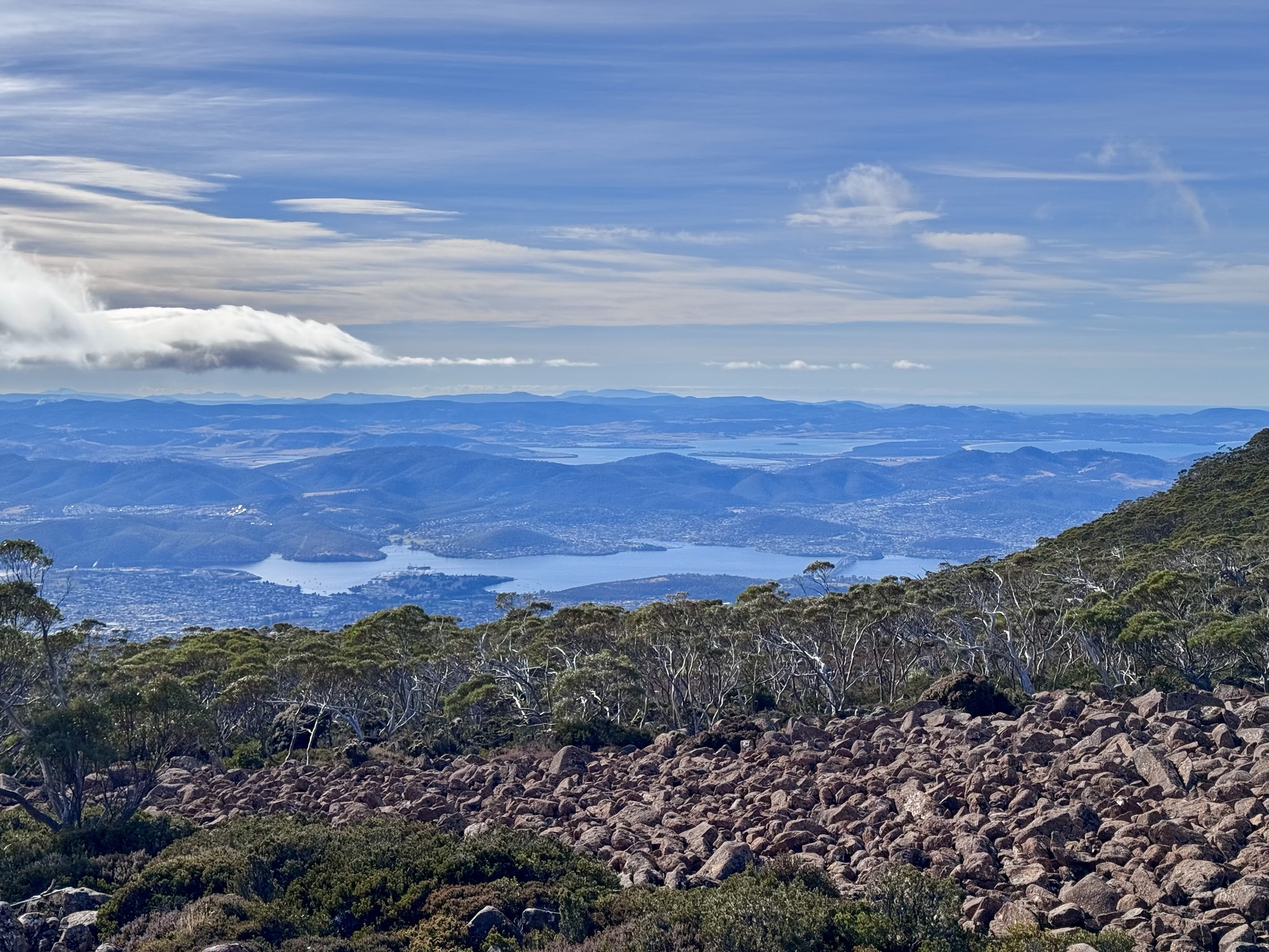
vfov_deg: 30.3
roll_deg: +0.1
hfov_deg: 39.7
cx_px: 634
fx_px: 1760
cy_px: 476
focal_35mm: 48
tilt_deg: -3.0
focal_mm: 6.76
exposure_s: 1/5848
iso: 64
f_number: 1.78
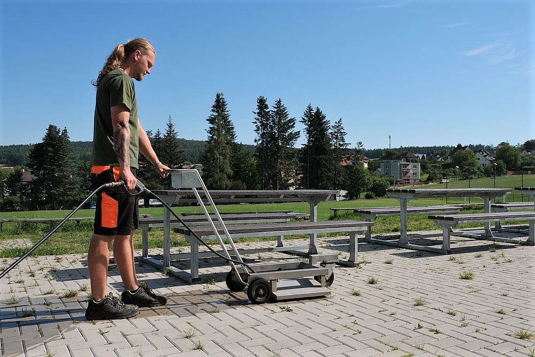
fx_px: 461
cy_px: 178
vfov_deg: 42.3
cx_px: 268
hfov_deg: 60.3
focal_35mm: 31
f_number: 14
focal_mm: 20.6
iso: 320
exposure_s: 1/250
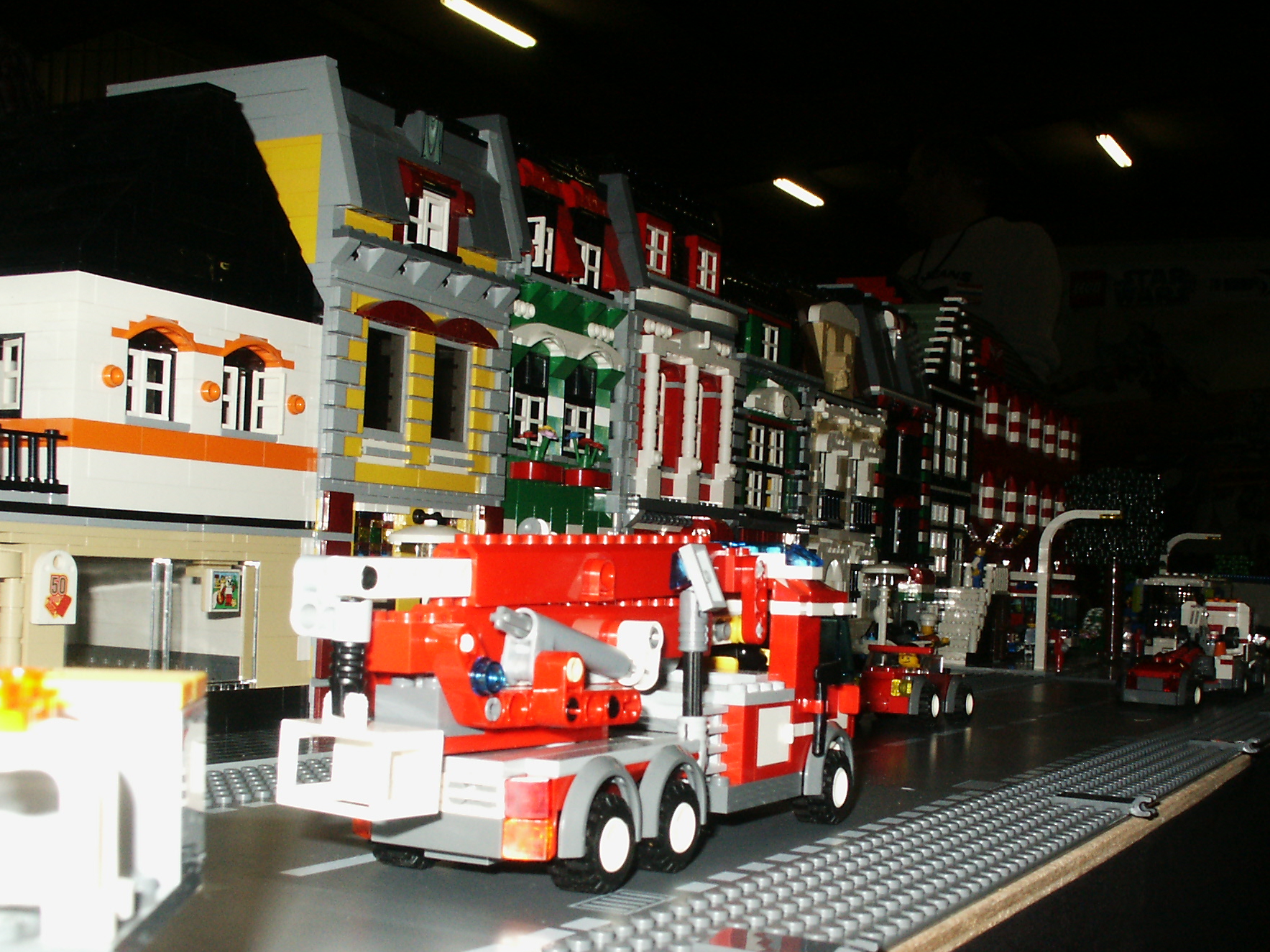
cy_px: 571
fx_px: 1651
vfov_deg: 32.1
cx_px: 673
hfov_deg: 42.1
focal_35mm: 45
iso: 200
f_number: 6.7
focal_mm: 7.2
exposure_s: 1/45
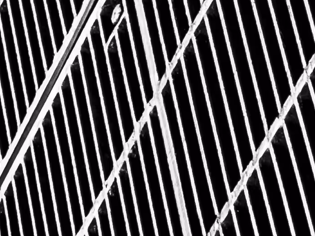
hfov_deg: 5.7
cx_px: 808
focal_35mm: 333
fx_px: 3031
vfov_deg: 4.4
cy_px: 495
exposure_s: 1/60
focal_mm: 22
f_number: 8
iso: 200
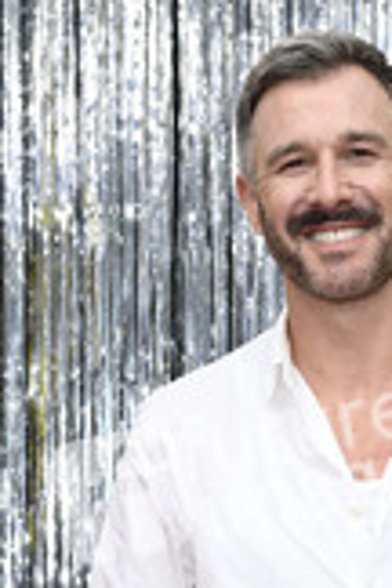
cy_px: 661
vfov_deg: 11.7
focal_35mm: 173
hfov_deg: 7.9
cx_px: 345
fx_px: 2825
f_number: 5.6
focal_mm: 70
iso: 500
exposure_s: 1/250
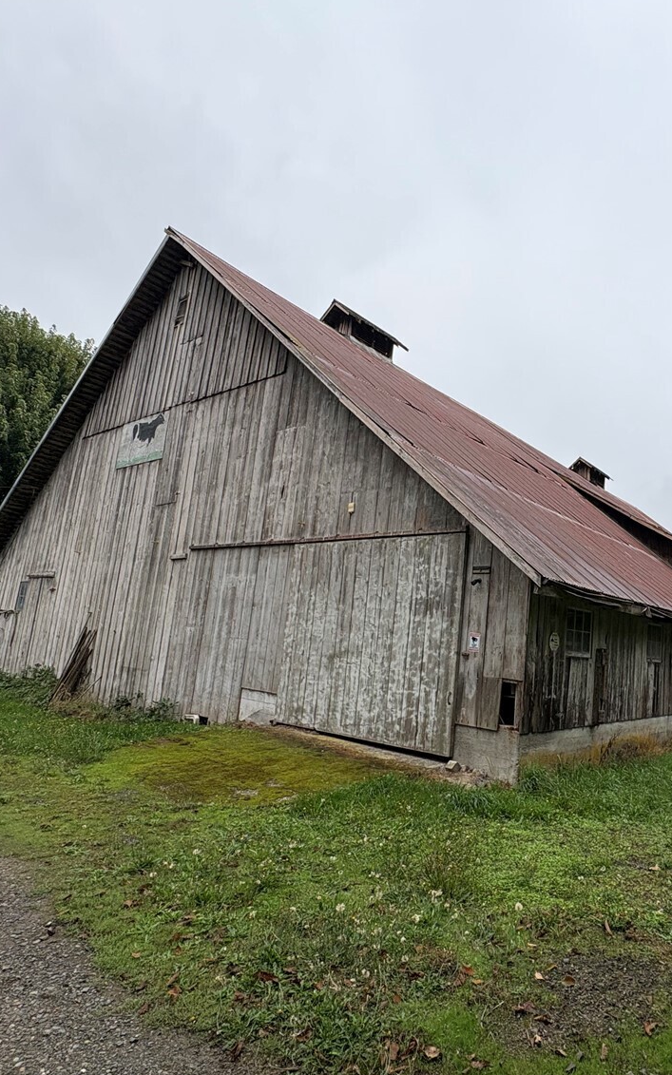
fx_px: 615
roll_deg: -3.8
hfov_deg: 54.8
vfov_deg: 82.3
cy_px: 543
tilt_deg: +10.8
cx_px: 496
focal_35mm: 21
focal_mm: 2.22
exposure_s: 1/707
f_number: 2.2
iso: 50
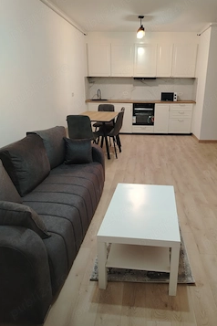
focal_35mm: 28
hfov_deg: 46.0
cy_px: 171
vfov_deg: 65.4
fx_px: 253
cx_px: 135
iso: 1000
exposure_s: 1/30
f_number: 1.75
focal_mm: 5.25
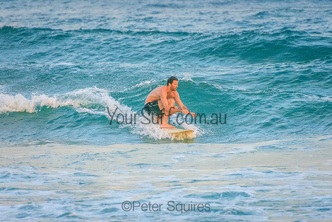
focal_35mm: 615
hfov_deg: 3.4
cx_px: 166
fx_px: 5671
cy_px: 111
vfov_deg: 2.2
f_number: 5.6
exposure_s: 1/2000
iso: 5000
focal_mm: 400
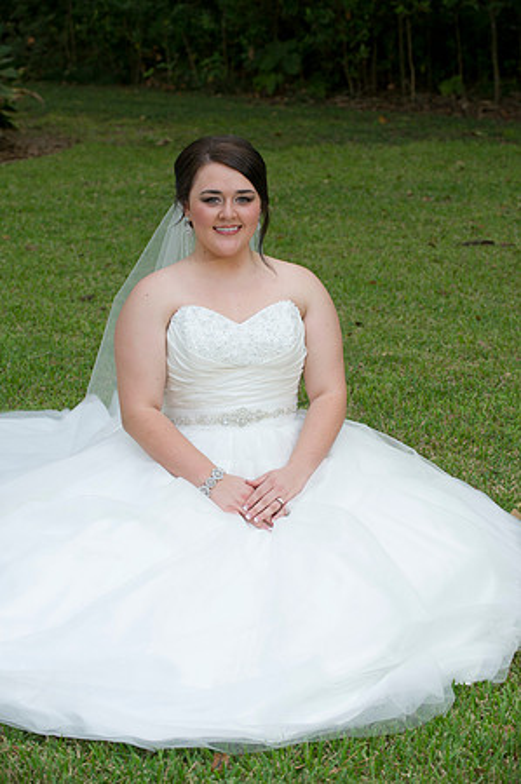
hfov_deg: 13.4
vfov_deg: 20.0
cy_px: 392
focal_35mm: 102
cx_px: 260
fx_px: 2219
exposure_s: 1/125
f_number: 6.3
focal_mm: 102
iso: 320
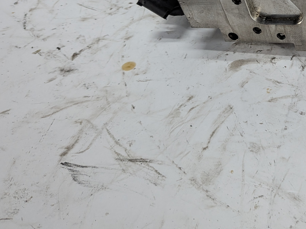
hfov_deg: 32.7
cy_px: 7
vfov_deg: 26.3
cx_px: 317
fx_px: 468
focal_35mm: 53
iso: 49
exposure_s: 1/600
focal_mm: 4.53
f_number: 1.7
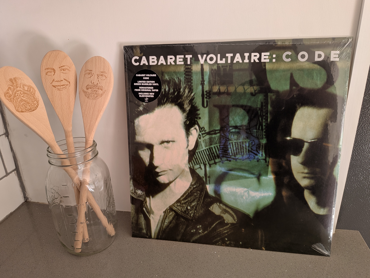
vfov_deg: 56.8
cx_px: 185
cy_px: 139
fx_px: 257
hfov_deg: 71.6
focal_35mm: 24
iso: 38
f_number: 1.7
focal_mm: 4.53
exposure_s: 1/24
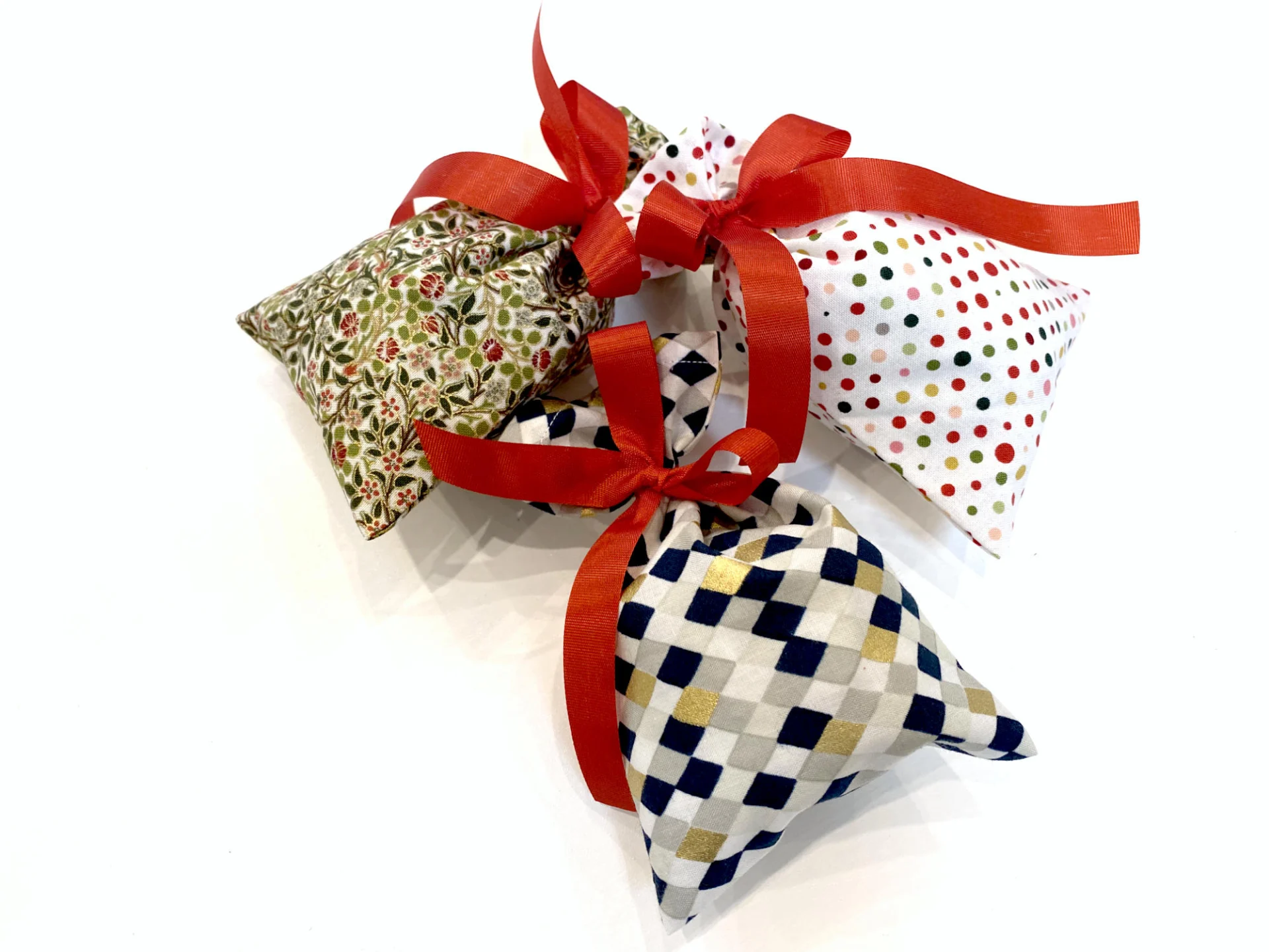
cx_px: 634
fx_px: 953
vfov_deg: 53.1
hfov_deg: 67.3
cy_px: 476
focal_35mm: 26
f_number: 1.8
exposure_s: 1/83
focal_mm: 4.2
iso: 64
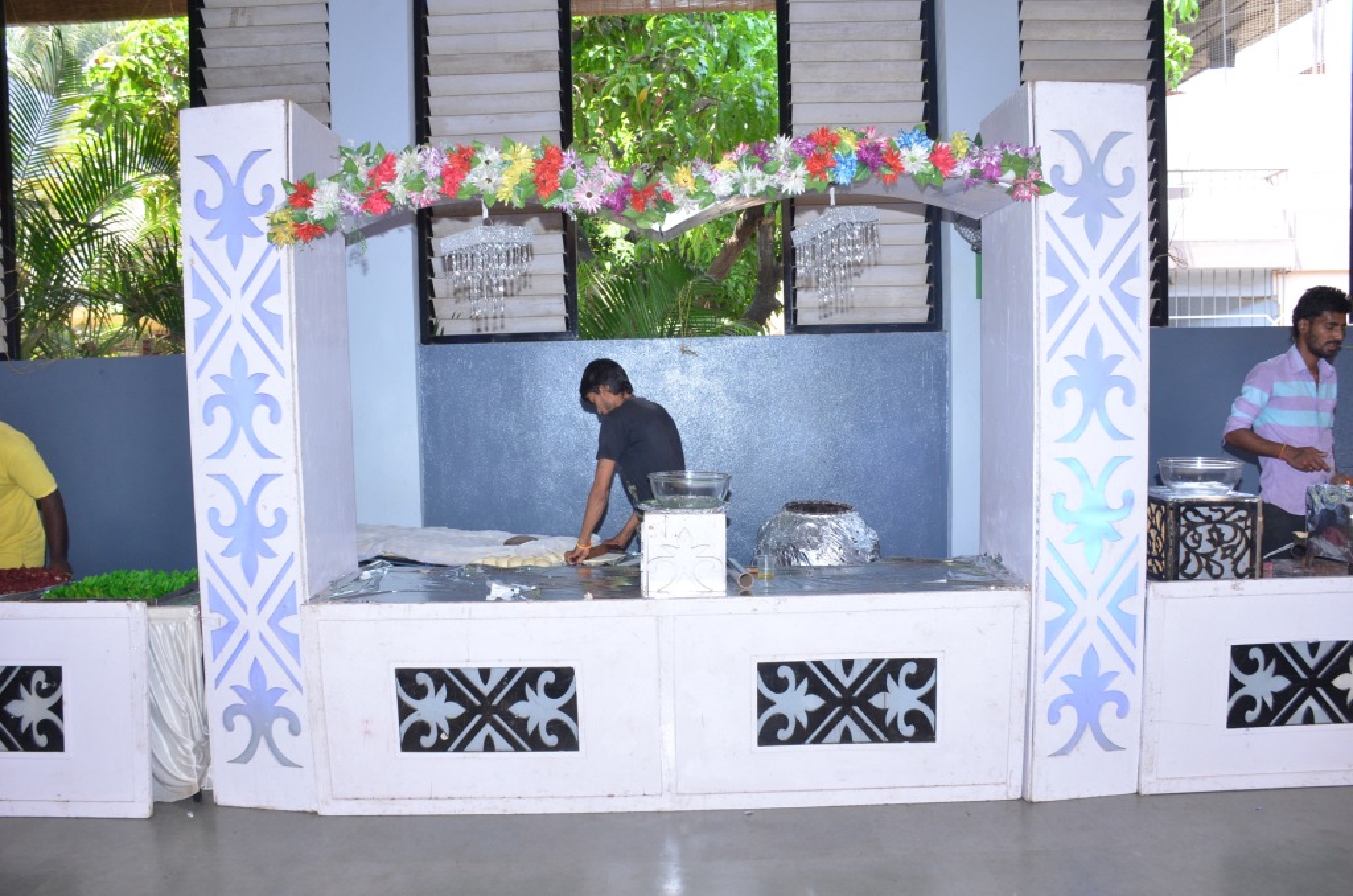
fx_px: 1013
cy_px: 448
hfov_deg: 67.5
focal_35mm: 27
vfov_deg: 47.7
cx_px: 676
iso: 500
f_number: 5.6
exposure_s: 1/125
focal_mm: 18
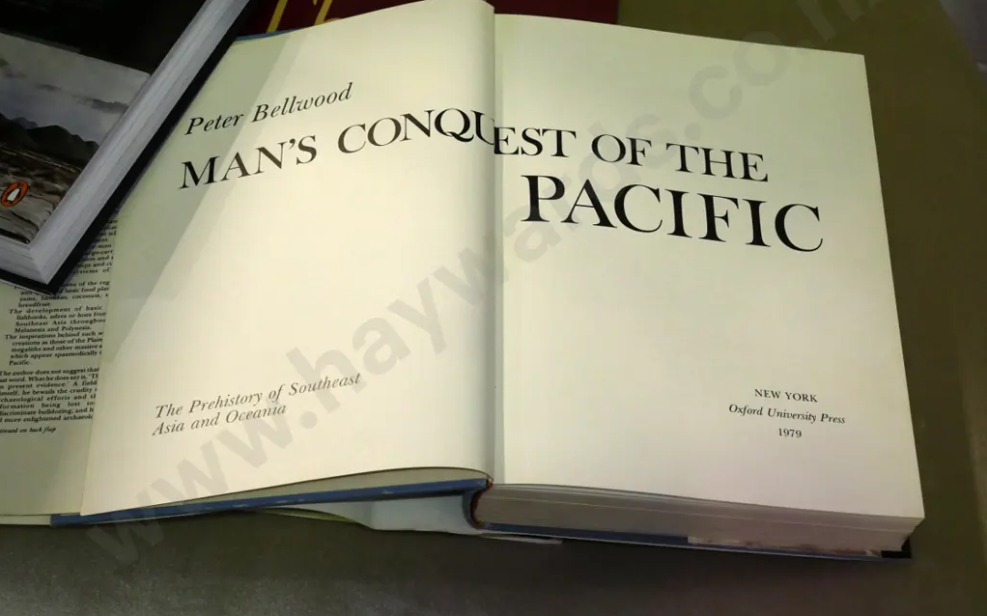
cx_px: 494
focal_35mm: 68
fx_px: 1829
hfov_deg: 30.2
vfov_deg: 19.1
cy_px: 258
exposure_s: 1/200
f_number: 5.6
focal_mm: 32
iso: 1600
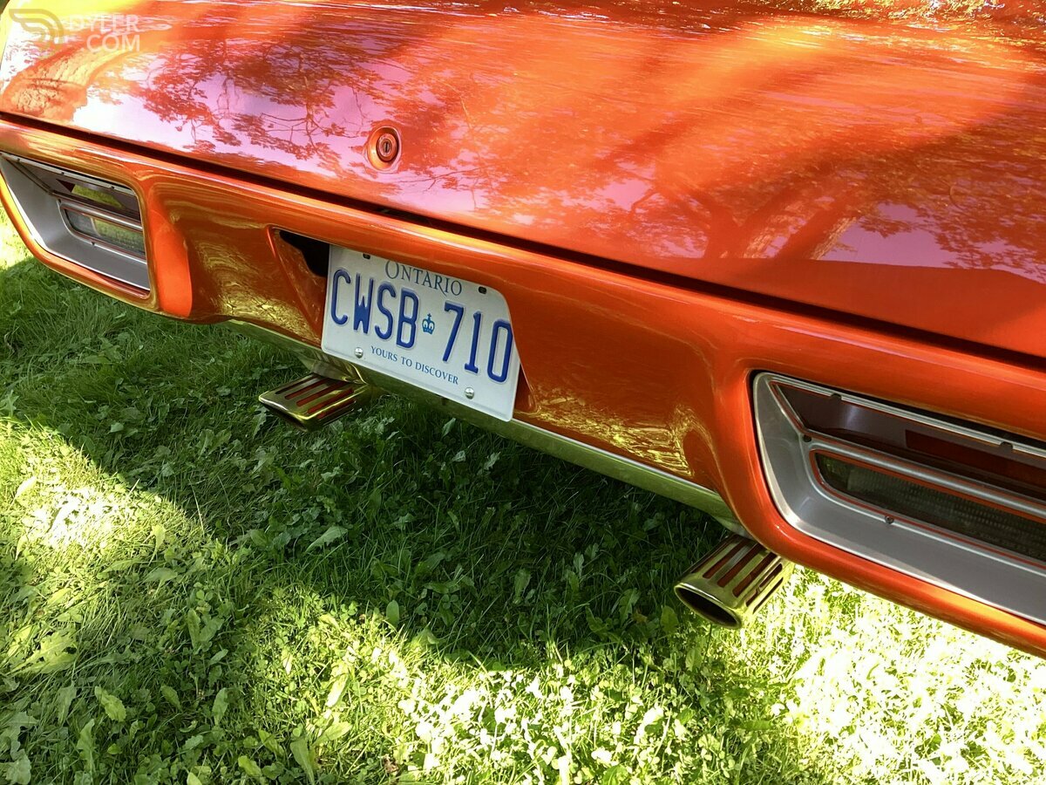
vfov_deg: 45.4
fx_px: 937
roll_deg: +0.0
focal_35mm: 31
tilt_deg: -30.6
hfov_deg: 58.4
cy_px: 392
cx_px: 523
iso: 80
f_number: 2.4
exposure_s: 1/120
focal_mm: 3.3
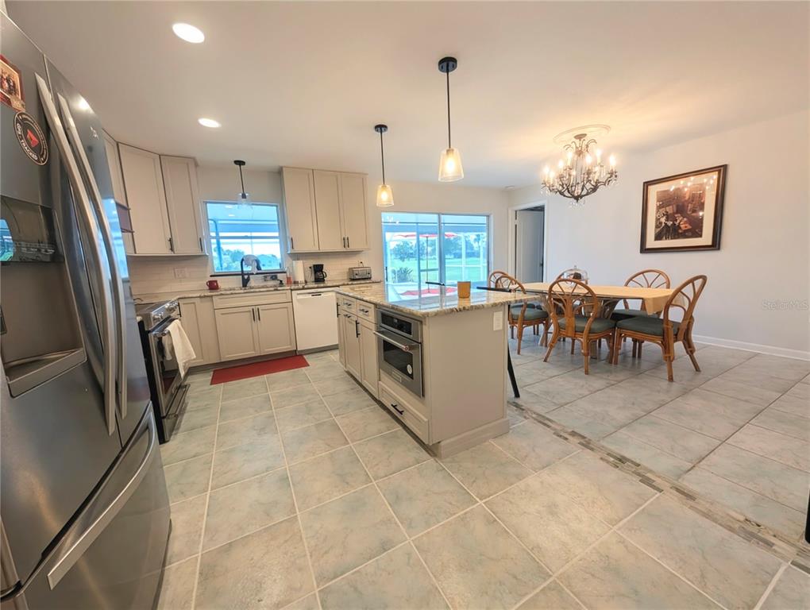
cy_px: 305
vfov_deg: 94.6
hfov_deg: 110.5
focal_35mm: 12
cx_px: 405
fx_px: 281
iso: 51
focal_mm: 2.02
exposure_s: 1/164
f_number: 1.7
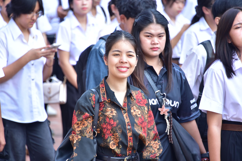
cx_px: 121
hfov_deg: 6.9
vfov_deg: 4.6
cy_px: 80
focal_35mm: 300
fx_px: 2017
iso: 250
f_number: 6.3
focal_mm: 300
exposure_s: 1/200
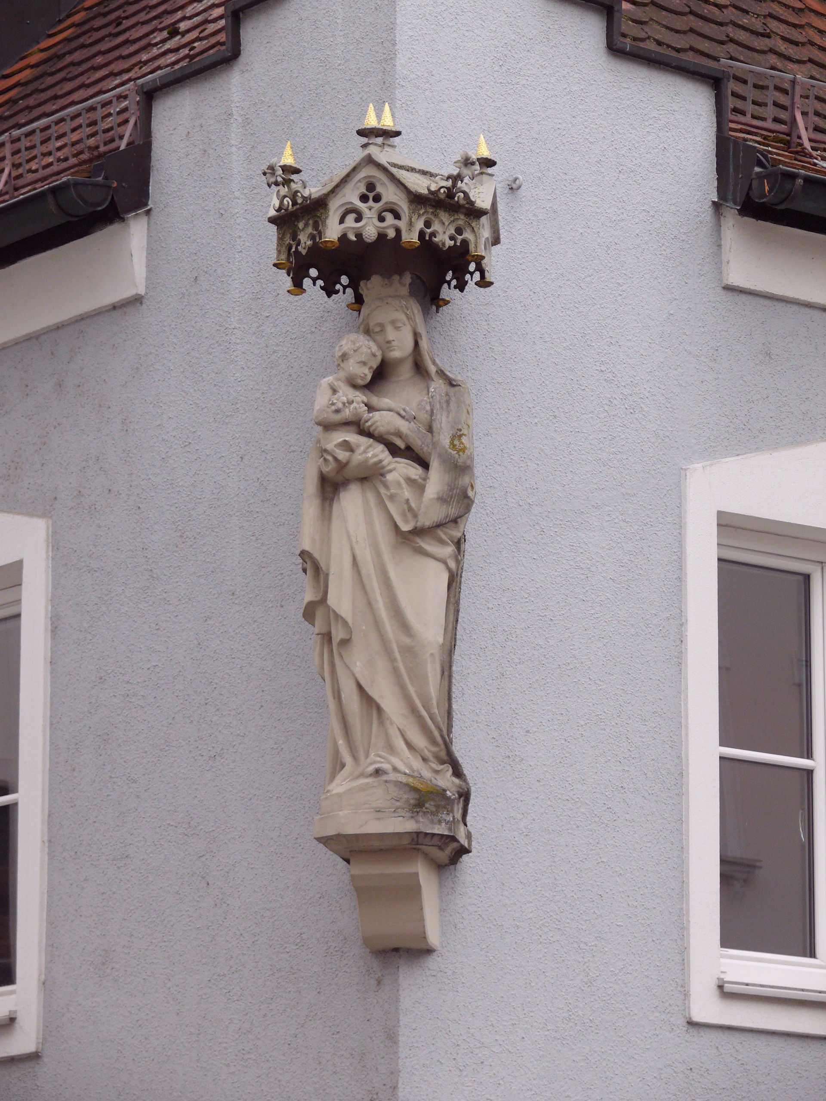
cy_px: 550
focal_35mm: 153
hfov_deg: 9.7
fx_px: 4868
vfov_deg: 12.9
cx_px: 413
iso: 100
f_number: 3.6
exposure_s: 1/125
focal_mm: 32.4
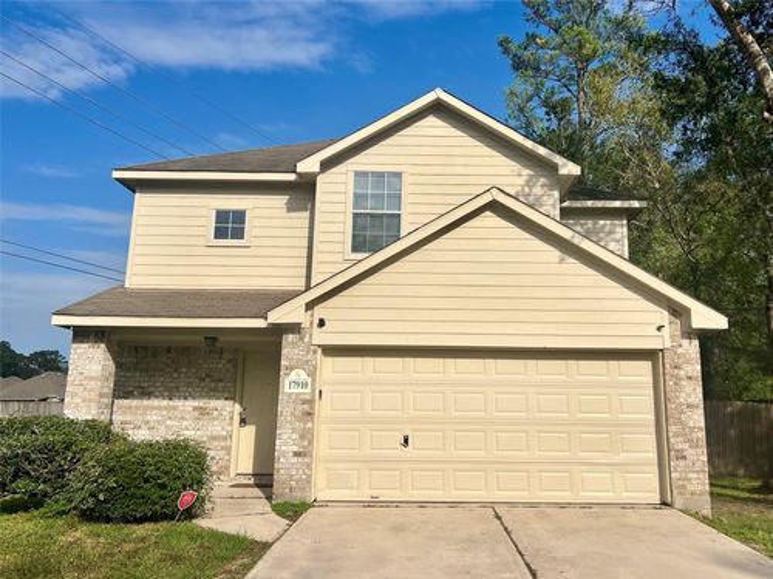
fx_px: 581
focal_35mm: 26
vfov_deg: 53.1
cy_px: 290
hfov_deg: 67.3
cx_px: 386
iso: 50
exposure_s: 1/11364
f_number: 1.5
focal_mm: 5.7
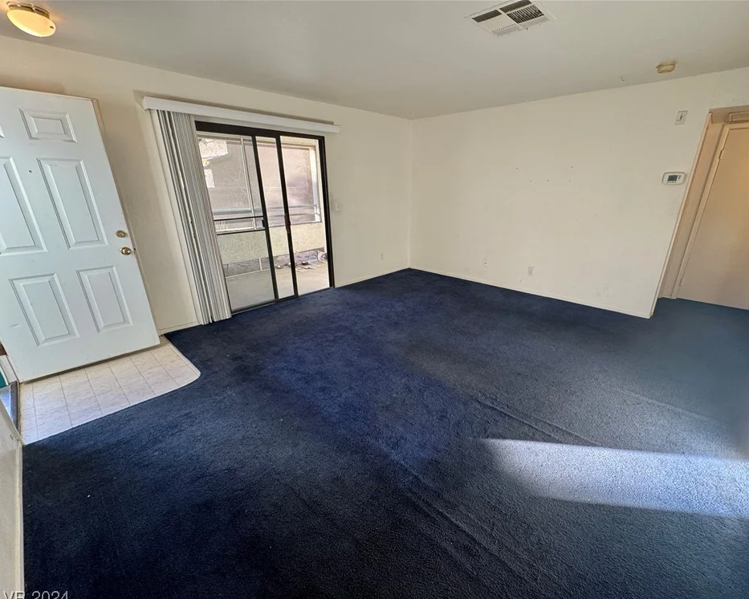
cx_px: 400
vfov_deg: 84.0
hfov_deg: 96.7
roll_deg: -0.8
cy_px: 308
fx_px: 332
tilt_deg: -20.2
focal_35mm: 15
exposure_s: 1/120
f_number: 2.2
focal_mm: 2.22
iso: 160
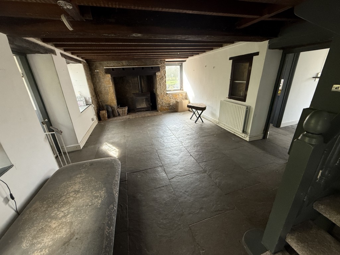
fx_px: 138
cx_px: 170
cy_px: 128
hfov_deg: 102.1
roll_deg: +2.5
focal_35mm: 14
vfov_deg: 85.7
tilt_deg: -20.6
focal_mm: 2.22
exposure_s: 1/99
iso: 200
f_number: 2.2
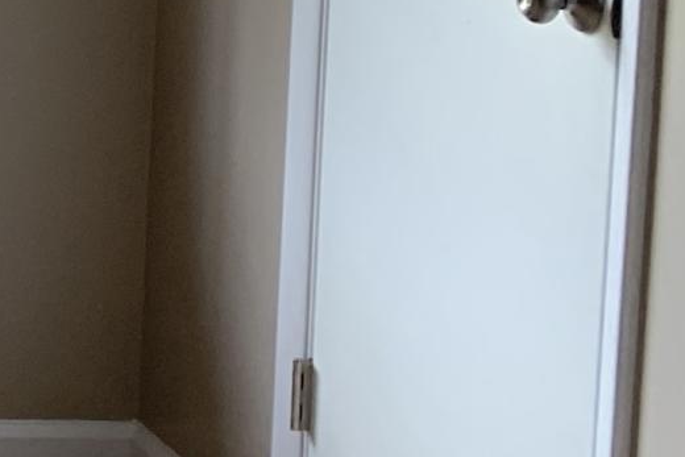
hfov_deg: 10.6
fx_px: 2969
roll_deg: +0.3
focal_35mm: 156
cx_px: -1146
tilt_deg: -6.4
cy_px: -346
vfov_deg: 8.5
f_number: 1.8
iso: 100
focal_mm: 4.25
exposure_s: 1/96
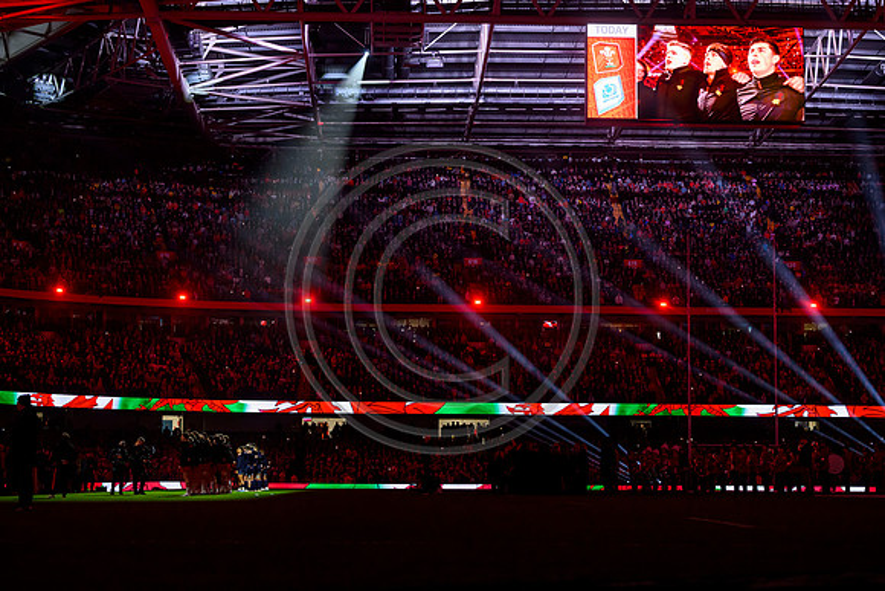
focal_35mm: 70
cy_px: 296
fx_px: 1721
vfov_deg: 19.5
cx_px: 442
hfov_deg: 28.8
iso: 5000
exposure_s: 1/640
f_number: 4
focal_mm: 70
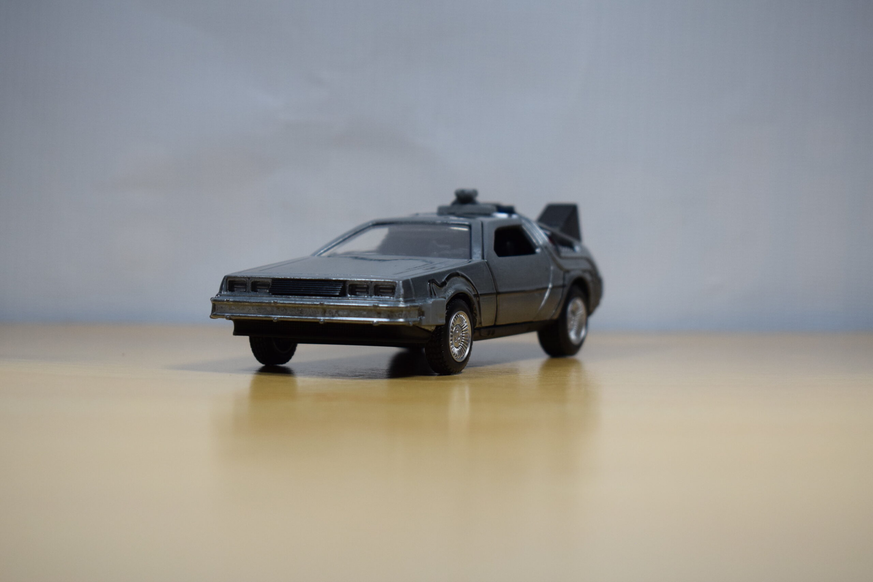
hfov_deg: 24.6
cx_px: 436
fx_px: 2001
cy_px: 291
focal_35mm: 82
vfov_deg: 16.6
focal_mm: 55
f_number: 5.6
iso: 1100
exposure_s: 1/500
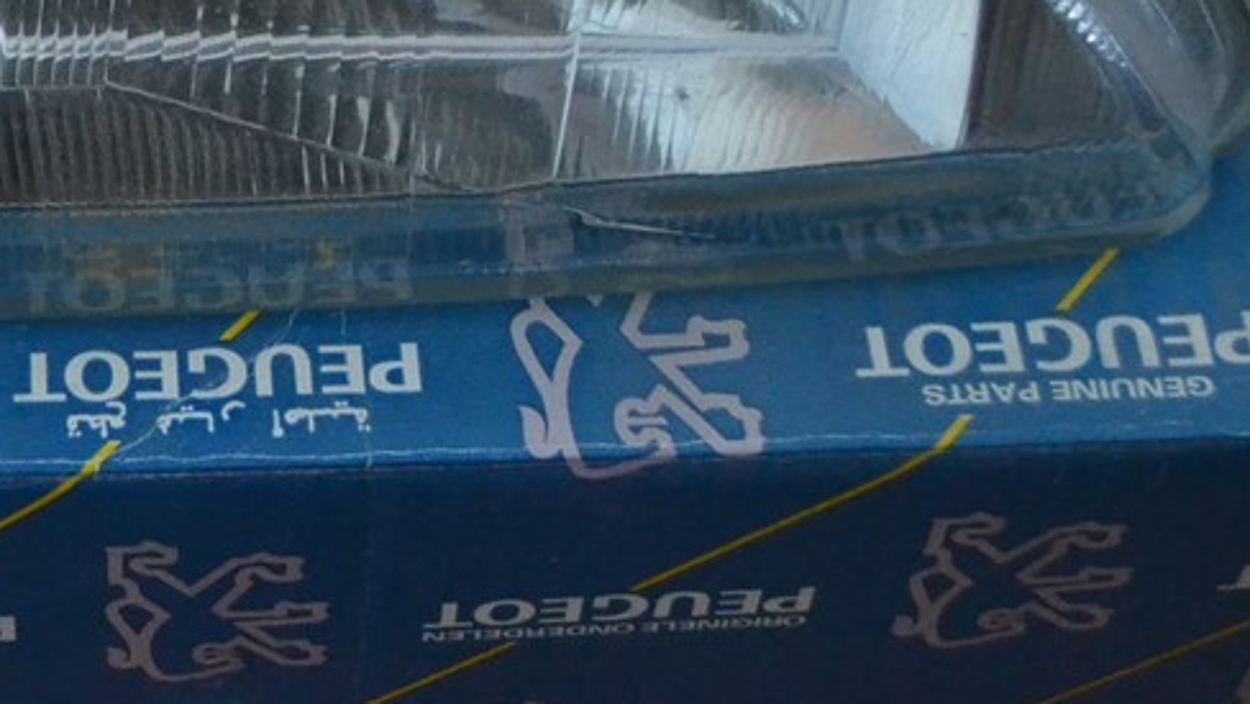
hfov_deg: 18.3
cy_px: -187
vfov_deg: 10.5
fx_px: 3747
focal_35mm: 113
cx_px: -108
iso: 3200
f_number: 4.2
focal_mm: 26
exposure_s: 1/25
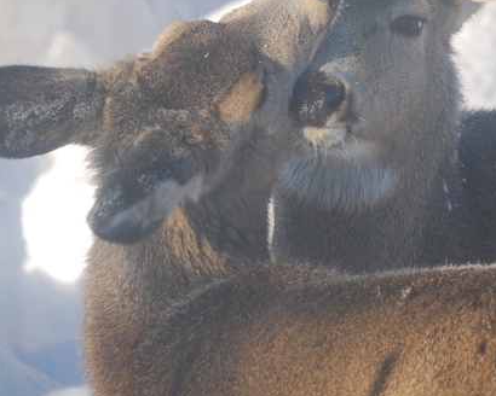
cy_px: 107
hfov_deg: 4.2
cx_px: 302
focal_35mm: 456
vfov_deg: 3.4
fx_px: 6692
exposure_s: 1/800
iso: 400
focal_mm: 175
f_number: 5.6
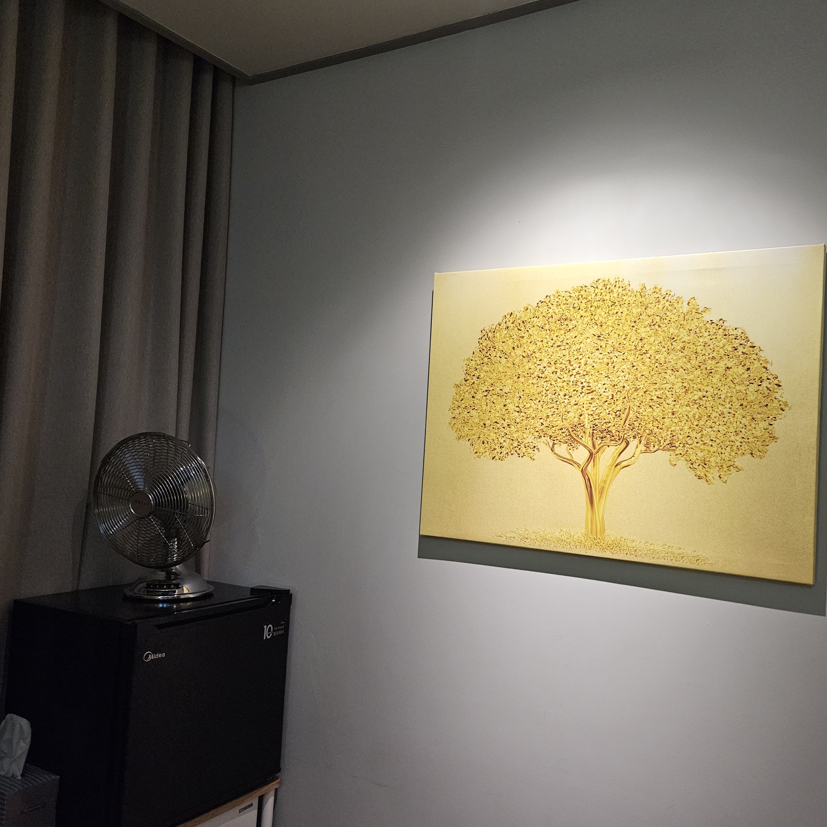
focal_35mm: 29
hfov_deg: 55.0
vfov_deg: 55.6
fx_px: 784
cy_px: 414
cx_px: 518
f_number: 1.8
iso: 640
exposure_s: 1/60
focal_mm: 5.4
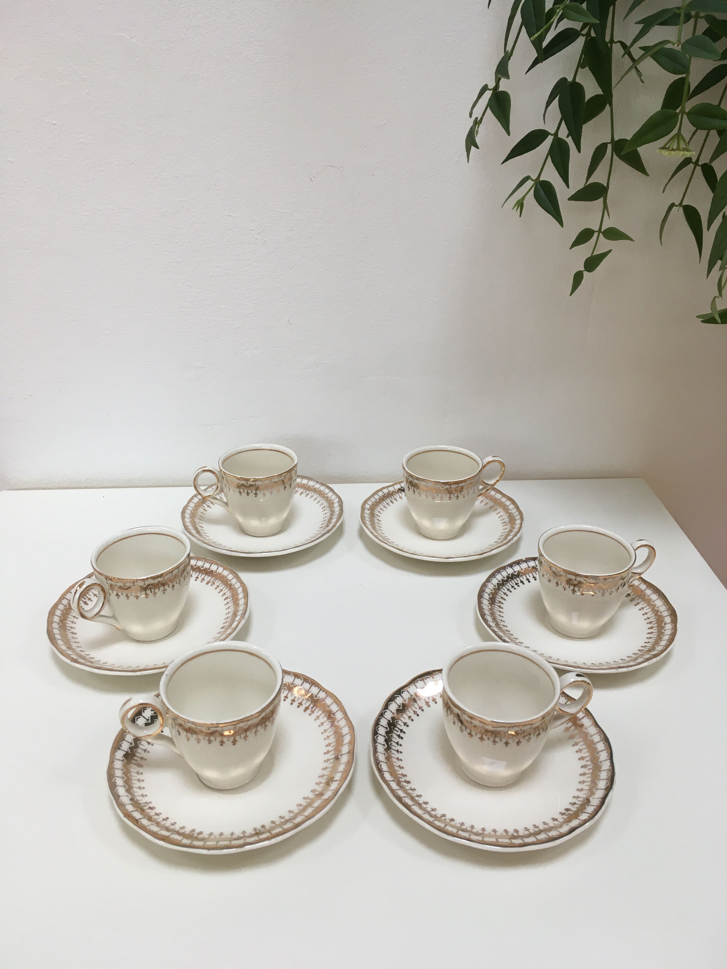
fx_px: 812
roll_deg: +0.5
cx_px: 364
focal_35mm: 29
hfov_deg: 48.2
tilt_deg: -28.4
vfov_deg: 61.7
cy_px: 484
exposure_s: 1/33
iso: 25
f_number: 2.2
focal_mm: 4.15
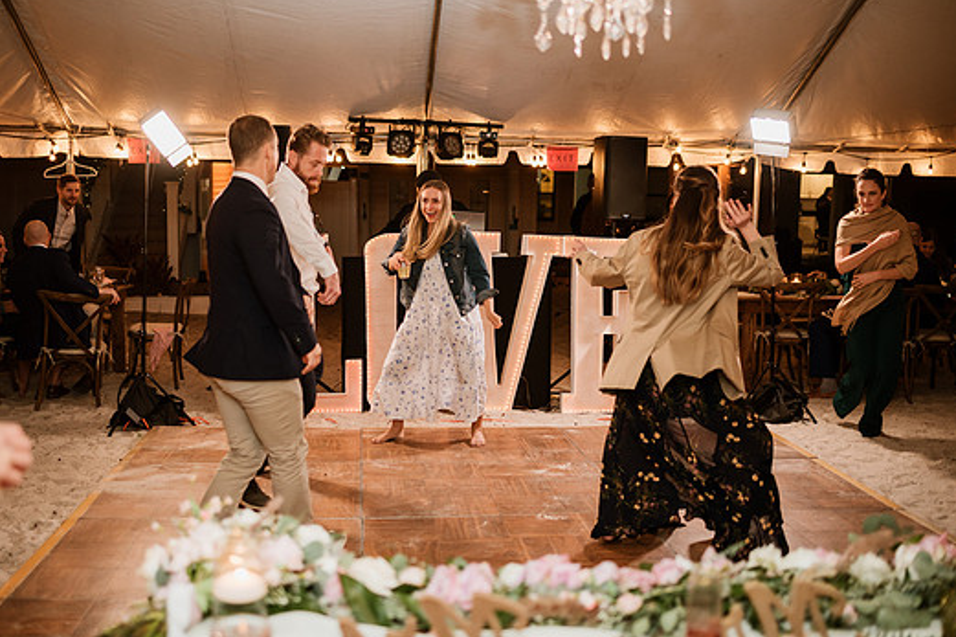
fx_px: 1035
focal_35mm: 39
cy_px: 302
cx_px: 444
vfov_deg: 34.2
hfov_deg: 49.5
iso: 500
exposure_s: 1/200
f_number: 2
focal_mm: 35
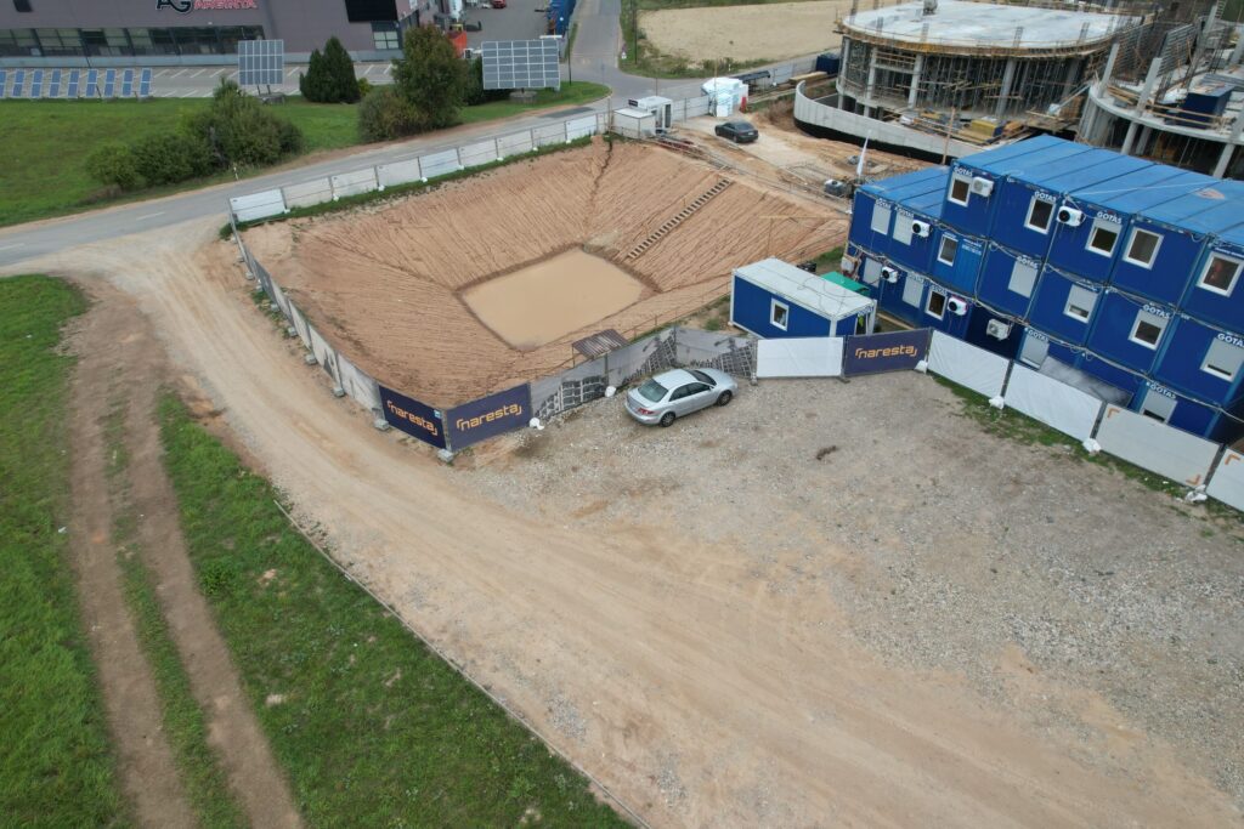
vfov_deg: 57.2
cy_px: 414
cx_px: 622
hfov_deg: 78.6
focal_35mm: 22
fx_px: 760
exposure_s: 1/500
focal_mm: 8.38
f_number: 2.8
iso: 100
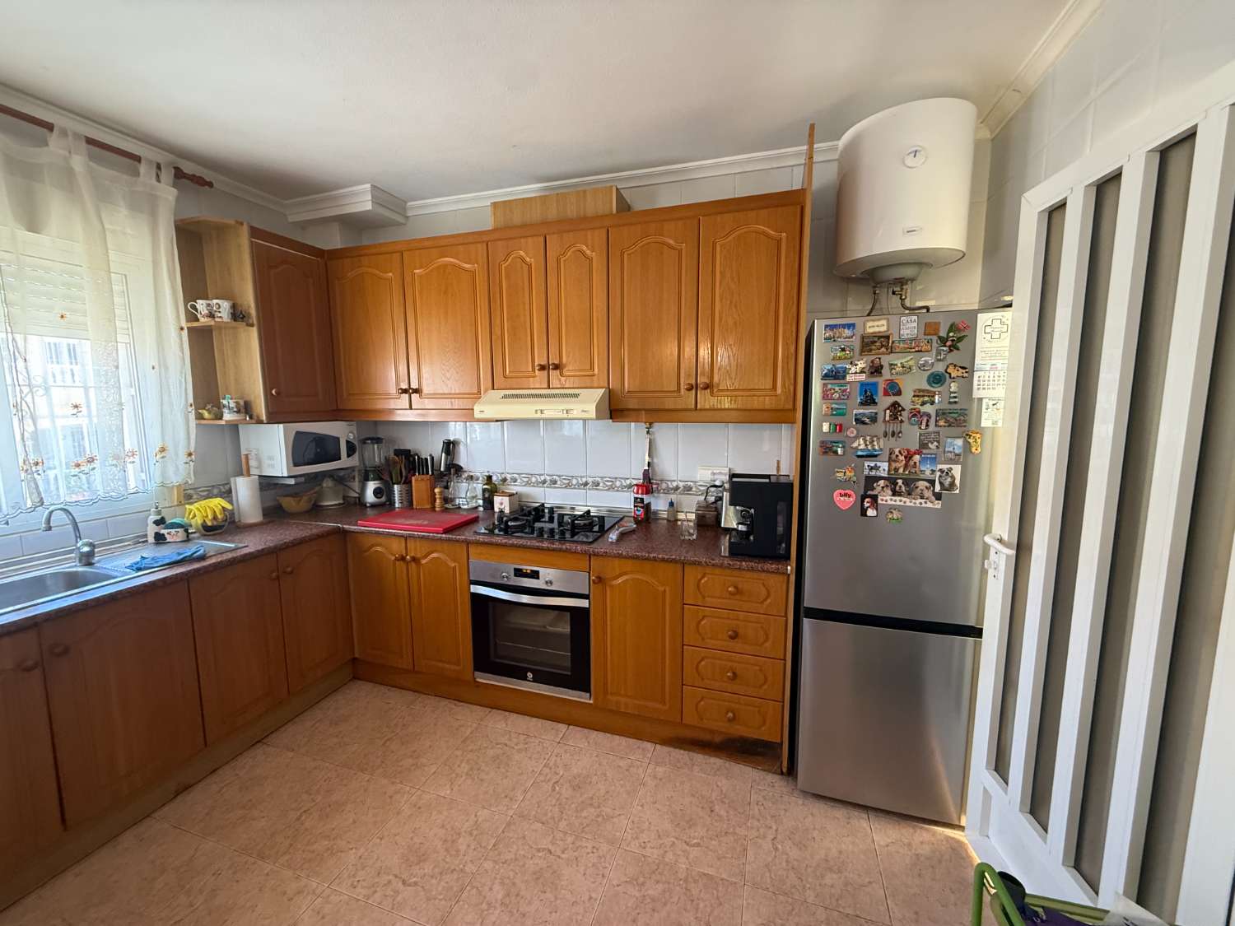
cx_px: 618
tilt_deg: -5.1
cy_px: 463
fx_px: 499
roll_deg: +0.3
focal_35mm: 14
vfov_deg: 85.7
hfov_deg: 102.1
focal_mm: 2.22
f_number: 2.2
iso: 250
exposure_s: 1/50
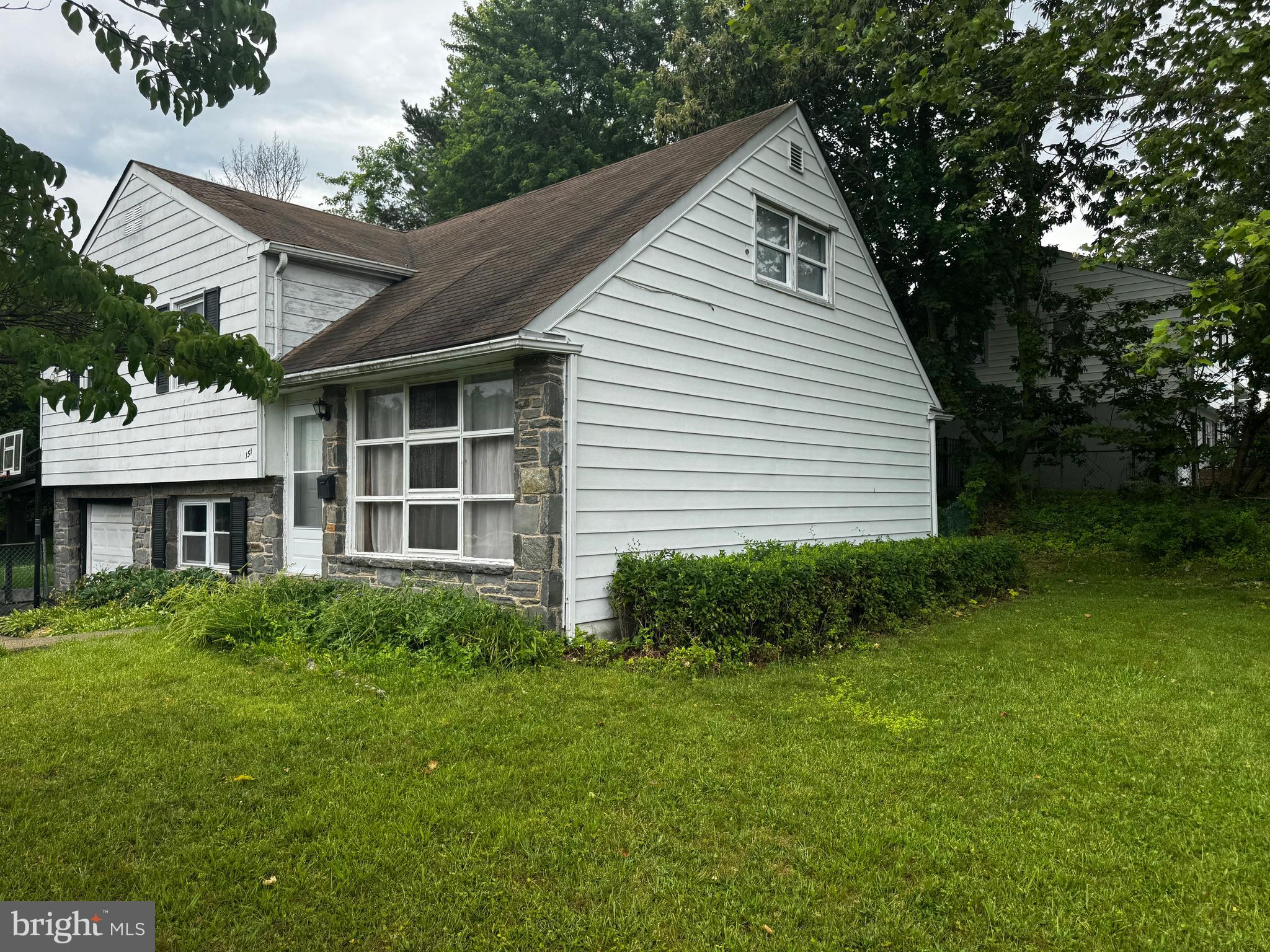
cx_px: 635
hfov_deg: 71.6
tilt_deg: +0.8
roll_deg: +0.4
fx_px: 881
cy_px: 476
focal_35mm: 24
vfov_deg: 56.8
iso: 80
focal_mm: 6.76
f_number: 1.78
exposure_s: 1/1597
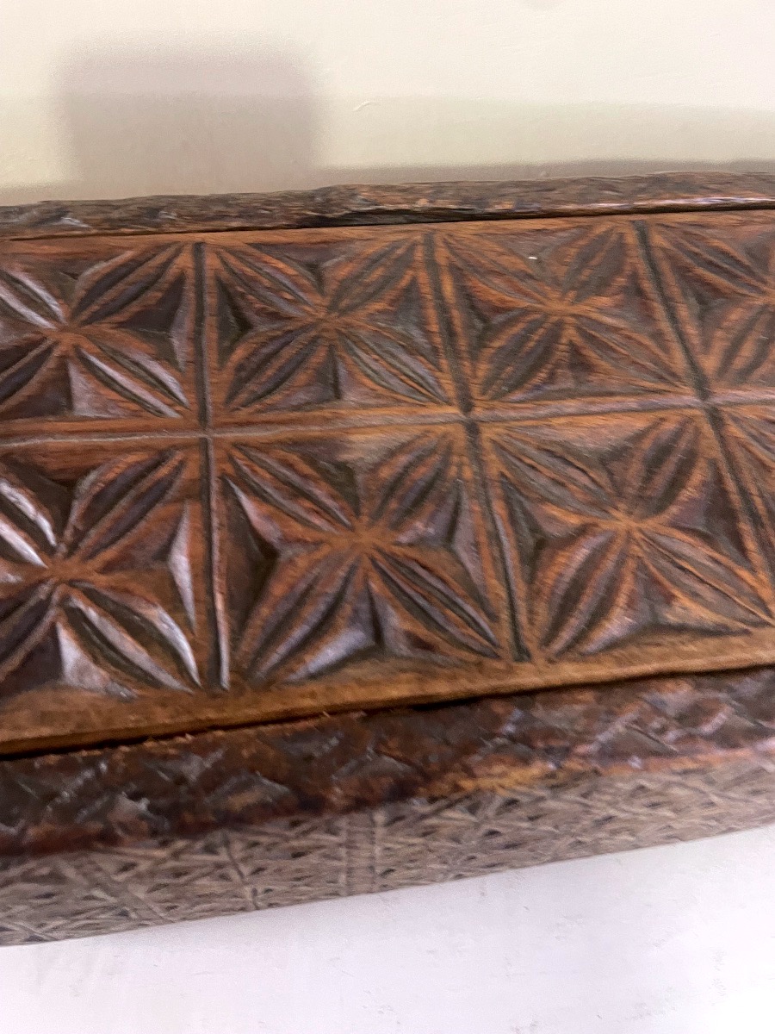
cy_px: 517
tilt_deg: -64.3
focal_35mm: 26
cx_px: 388
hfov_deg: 53.1
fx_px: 776
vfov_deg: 67.3
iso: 400
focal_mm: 4.2
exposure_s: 1/33
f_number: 1.6
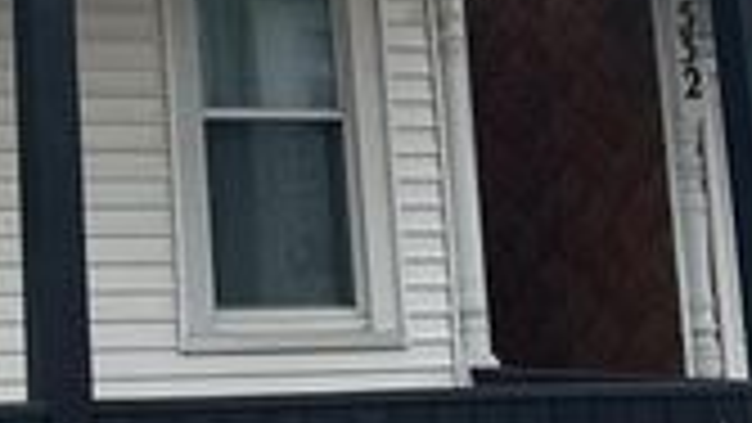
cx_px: -144
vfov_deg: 10.5
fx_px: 2254
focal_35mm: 113
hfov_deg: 18.0
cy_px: -155
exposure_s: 1/2899
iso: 50
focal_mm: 5.1
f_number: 1.6
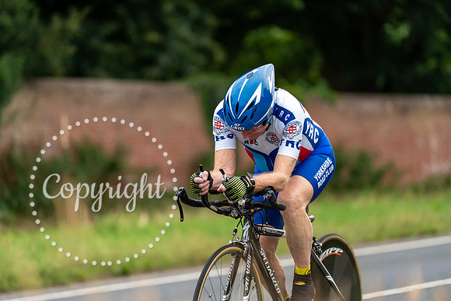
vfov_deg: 7.4
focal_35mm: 185
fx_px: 2318
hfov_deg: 11.1
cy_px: 150
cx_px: 226
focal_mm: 185
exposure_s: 1/640
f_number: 3.2
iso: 1000
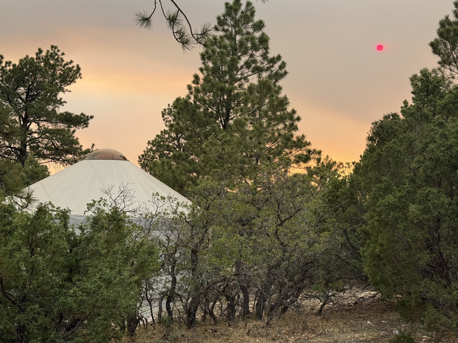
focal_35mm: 48
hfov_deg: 39.7
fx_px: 635
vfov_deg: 30.3
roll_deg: -2.5
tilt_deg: +2.5
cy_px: 172
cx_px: 229
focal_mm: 6.76
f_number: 1.78
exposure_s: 1/754
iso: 64
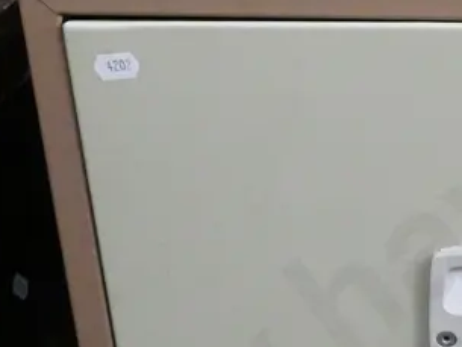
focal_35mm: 94
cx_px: 607
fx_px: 1255
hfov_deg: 19.2
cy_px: 118
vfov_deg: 15.7
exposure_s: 1/160
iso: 6400
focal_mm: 14
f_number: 5.6
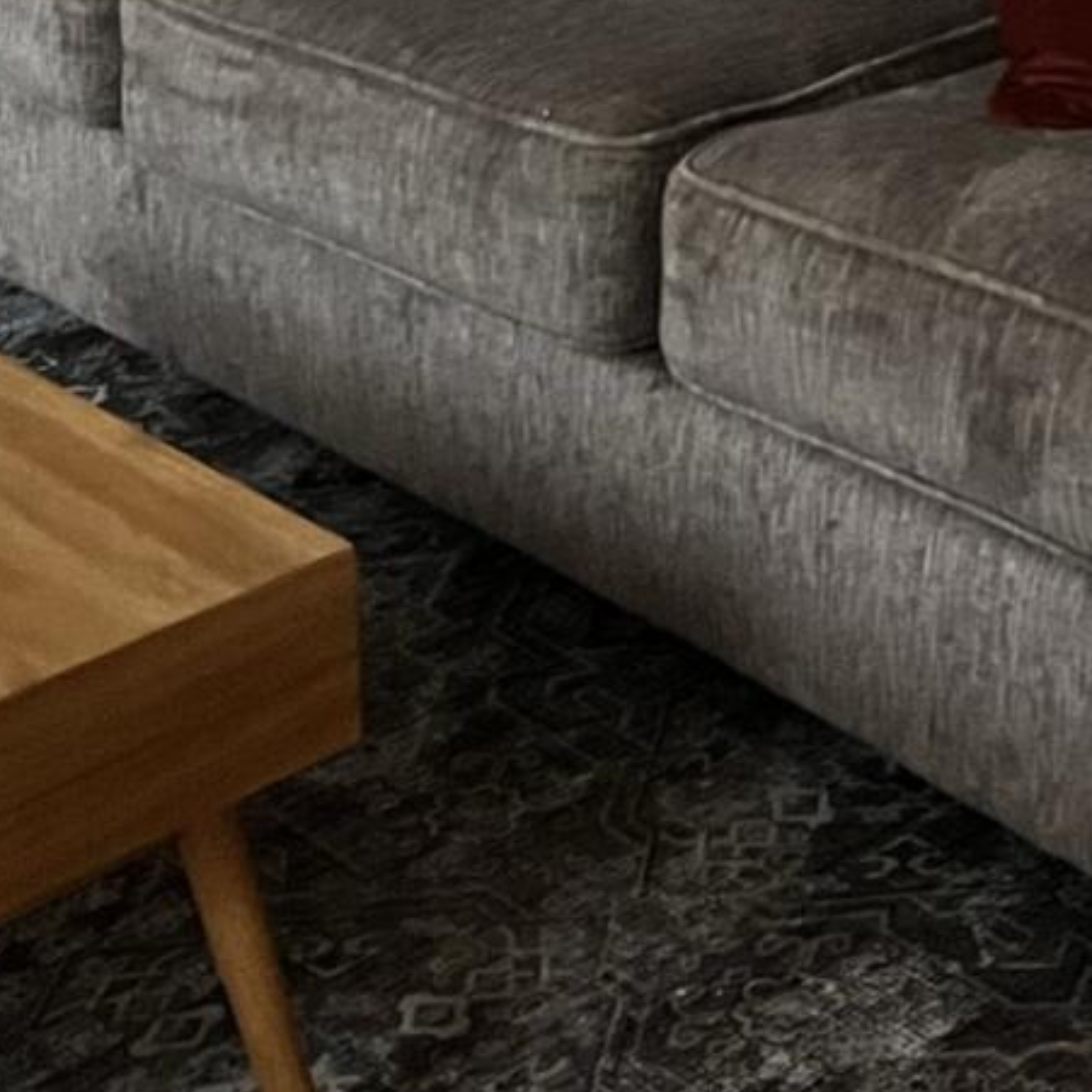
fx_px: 3640
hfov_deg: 17.0
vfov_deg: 15.9
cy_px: -438
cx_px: 816
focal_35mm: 102
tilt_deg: -12.9
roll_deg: +0.6
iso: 640
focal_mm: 5.7
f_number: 1.5
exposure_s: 1/30
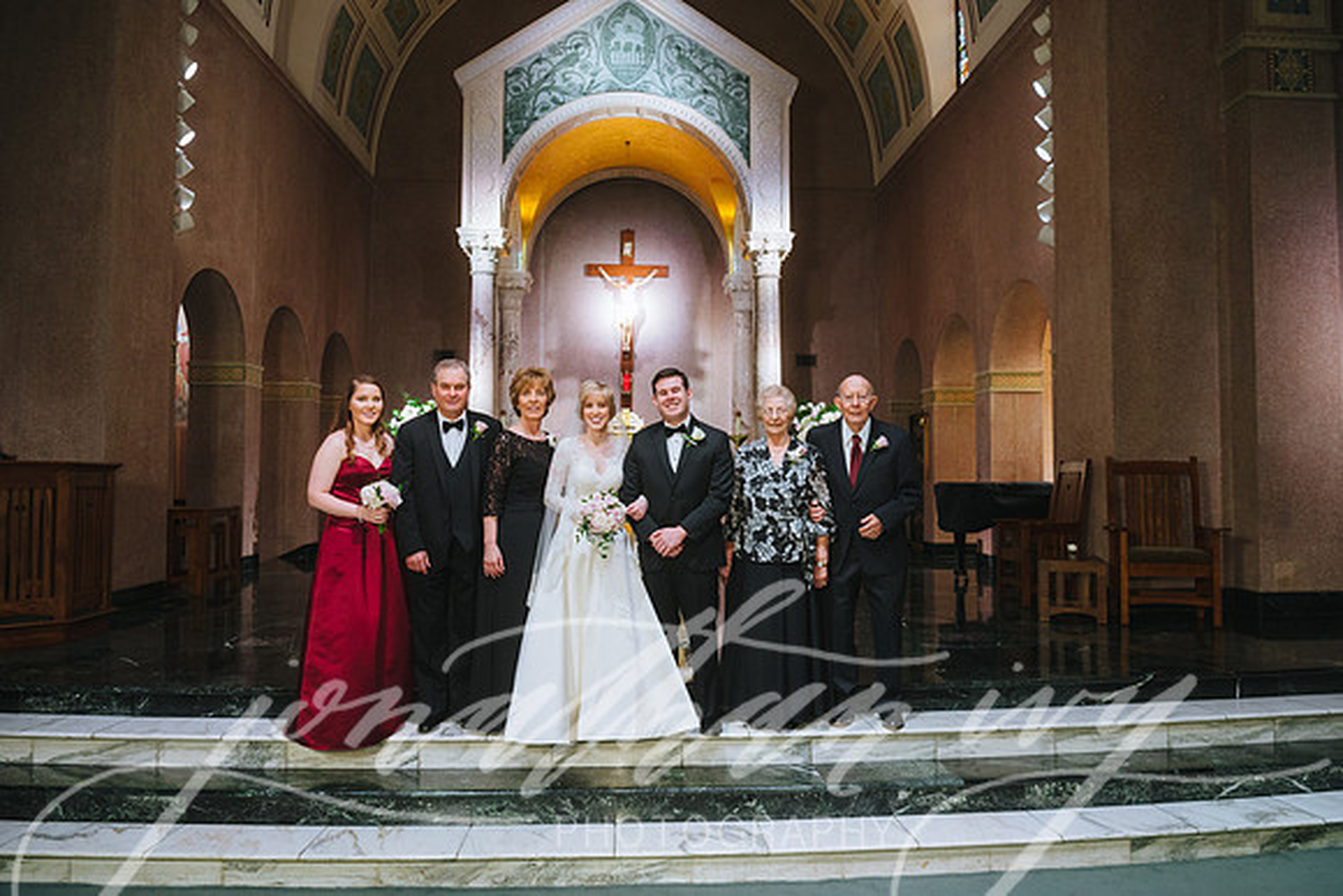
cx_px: 672
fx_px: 970
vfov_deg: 49.6
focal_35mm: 26
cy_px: 448
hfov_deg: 69.4
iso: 1250
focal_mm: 26
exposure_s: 1/125
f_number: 4
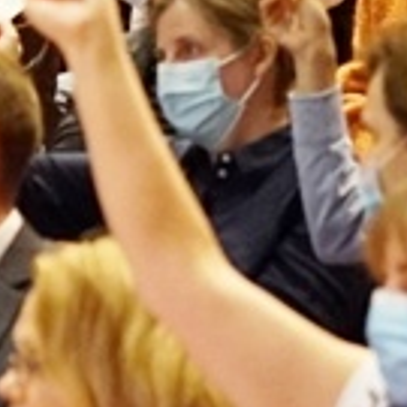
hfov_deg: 3.8
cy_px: 187
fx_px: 6026
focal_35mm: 453
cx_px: -645
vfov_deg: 3.9
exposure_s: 1/160
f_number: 2.8
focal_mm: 70
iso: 10000
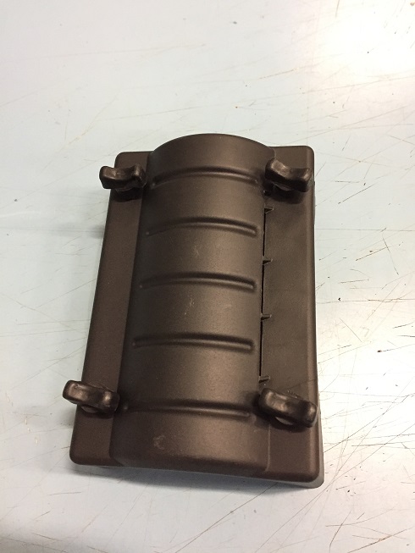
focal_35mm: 29
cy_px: 276
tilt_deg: -66.6
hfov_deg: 48.2
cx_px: 208
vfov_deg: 61.7
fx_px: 463
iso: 250
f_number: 2.2
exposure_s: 1/25
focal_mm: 4.15
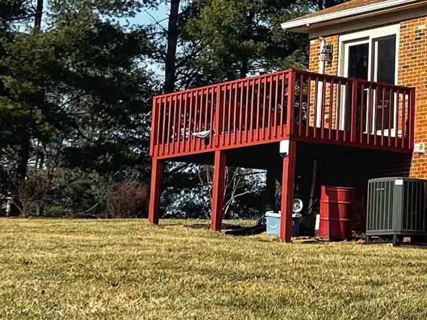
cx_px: 460
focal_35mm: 122
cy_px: -114
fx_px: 1505
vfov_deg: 11.8
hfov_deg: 15.7
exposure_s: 1/3788
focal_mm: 5.1
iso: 32
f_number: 1.6
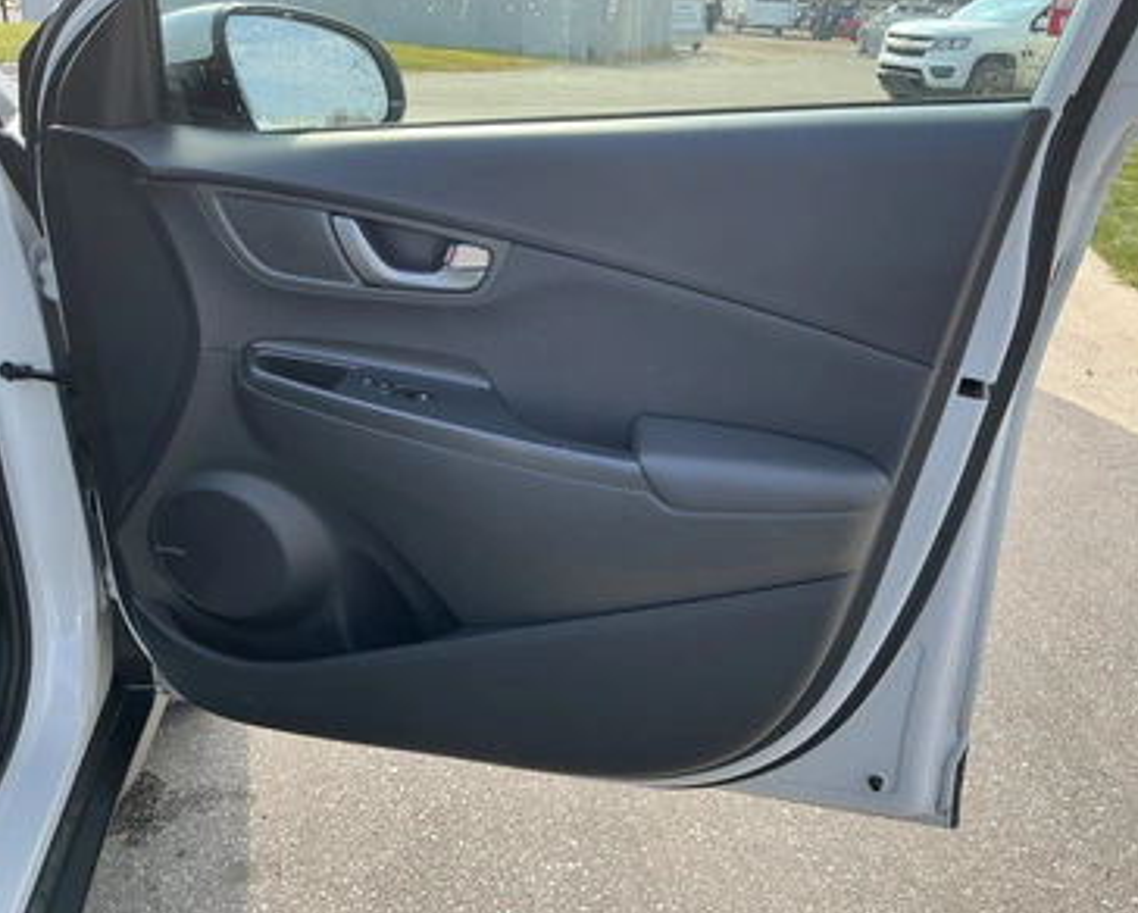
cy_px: 460
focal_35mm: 30
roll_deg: -1.9
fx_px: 1011
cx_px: 572
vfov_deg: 48.6
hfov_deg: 58.7
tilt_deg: -23.2
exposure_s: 1/360
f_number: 1.8
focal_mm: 3
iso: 25
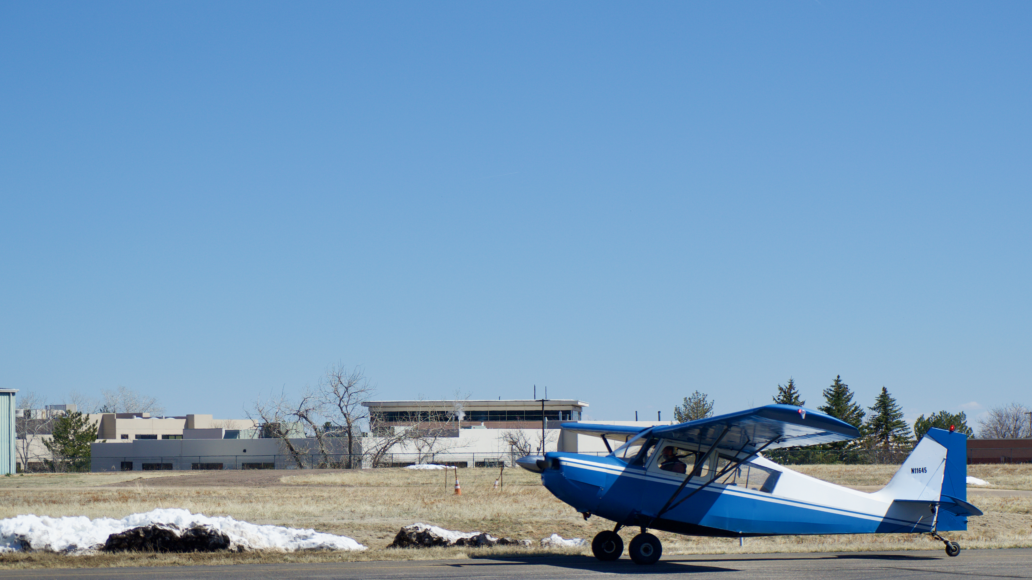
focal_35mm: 112
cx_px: 636
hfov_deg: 19.1
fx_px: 3065
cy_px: 419
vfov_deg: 10.8
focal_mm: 70
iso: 100
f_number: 4
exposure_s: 1/1250
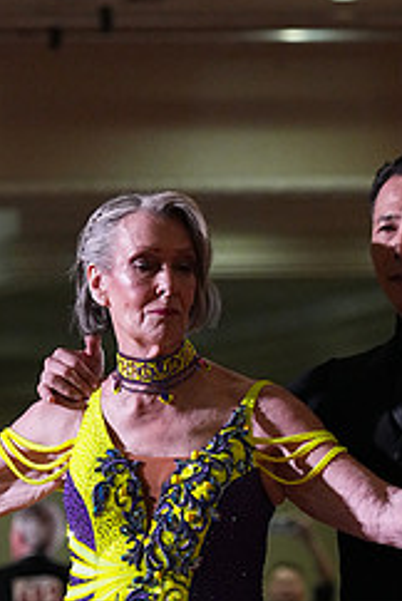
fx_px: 7081
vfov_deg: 4.8
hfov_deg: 3.3
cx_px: 297
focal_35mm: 424
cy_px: 685
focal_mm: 177
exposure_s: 1/400
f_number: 5.6
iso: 6400
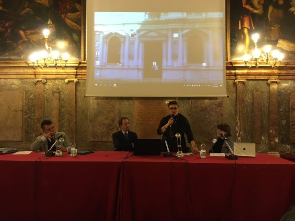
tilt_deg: +1.4
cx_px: 148
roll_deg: -1.2
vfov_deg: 48.2
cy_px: 110
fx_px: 247
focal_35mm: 29
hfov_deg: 61.7
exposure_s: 1/33
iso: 250
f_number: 2.2
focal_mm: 4.15
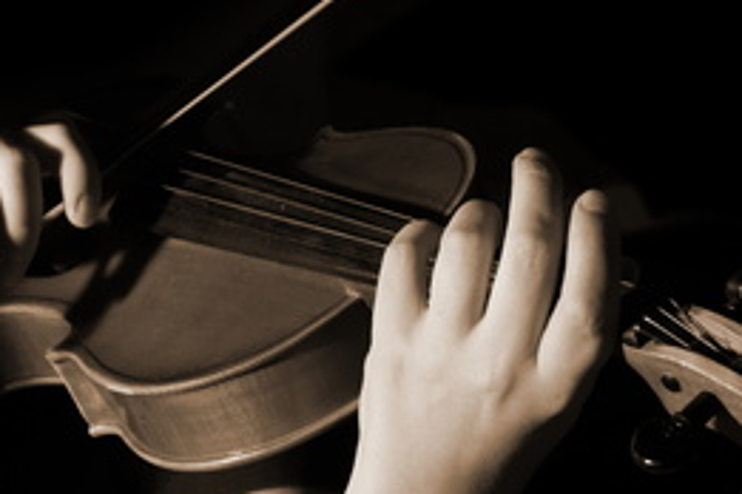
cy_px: 273
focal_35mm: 122
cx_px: 394
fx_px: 2514
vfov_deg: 11.2
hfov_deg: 16.8
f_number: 7.1
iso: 400
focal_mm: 50
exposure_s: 1/30
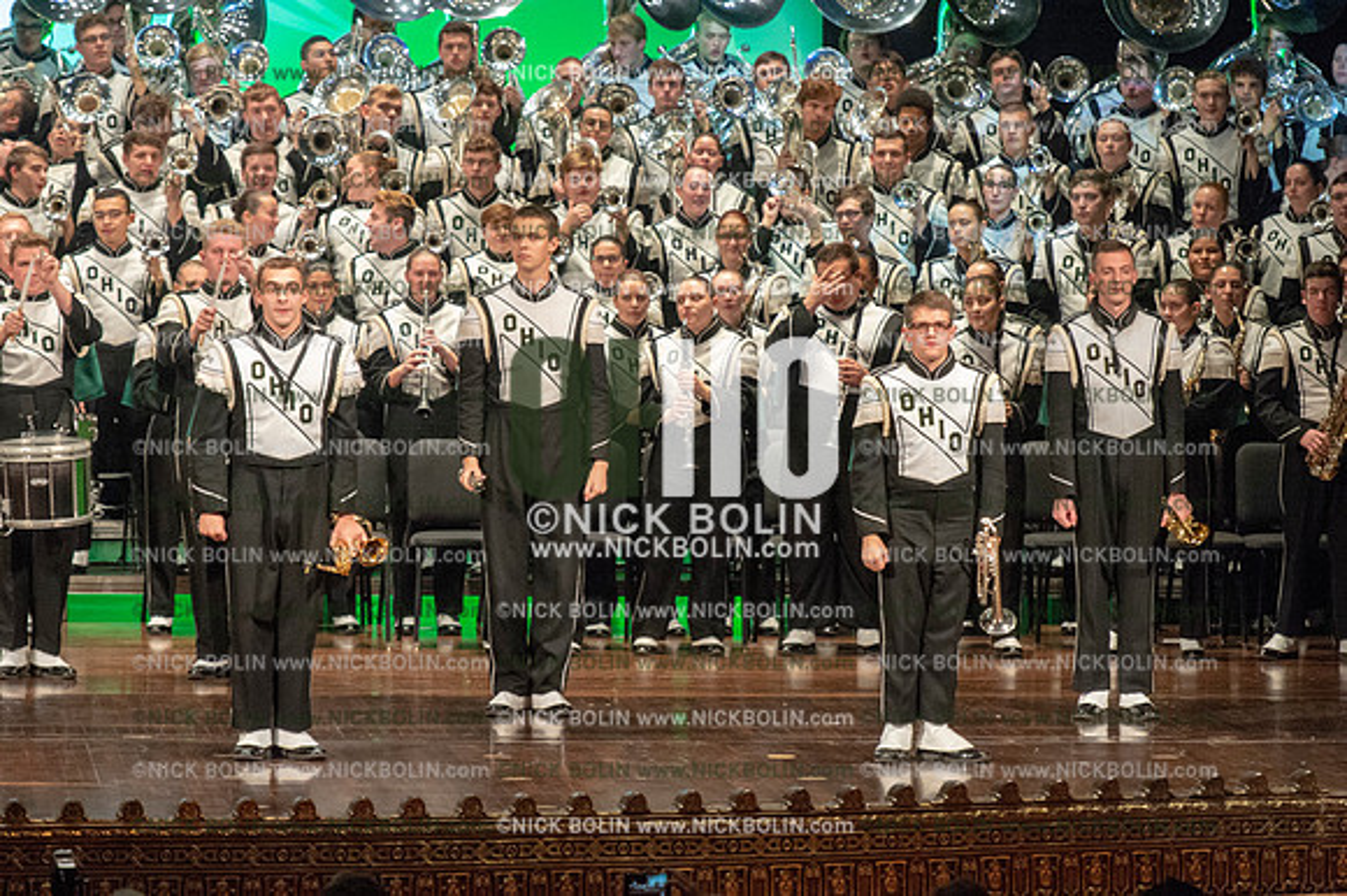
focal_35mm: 220
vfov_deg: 6.2
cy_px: 448
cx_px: 674
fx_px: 8227
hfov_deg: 9.4
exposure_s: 1/320
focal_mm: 220
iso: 8000
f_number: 5.6
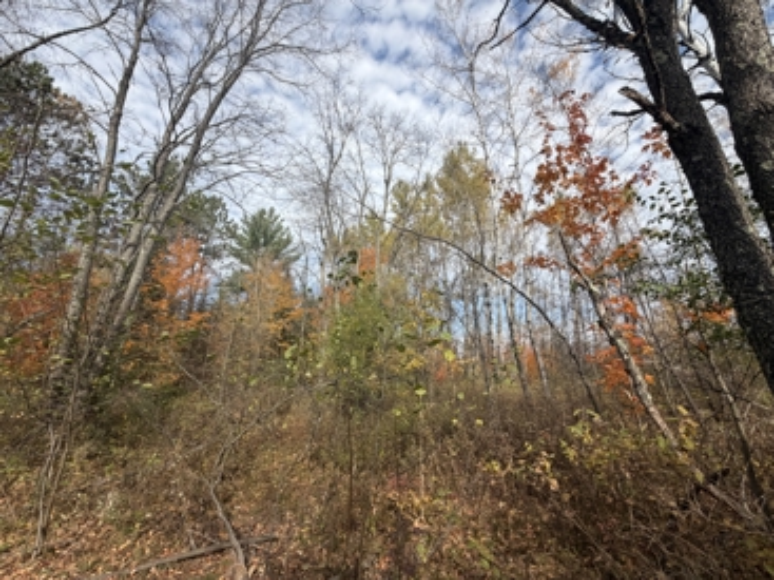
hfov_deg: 102.1
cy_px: 290
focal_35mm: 14
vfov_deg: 85.6
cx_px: 387
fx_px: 313
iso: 32
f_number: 2.2
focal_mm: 2.22
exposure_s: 1/770
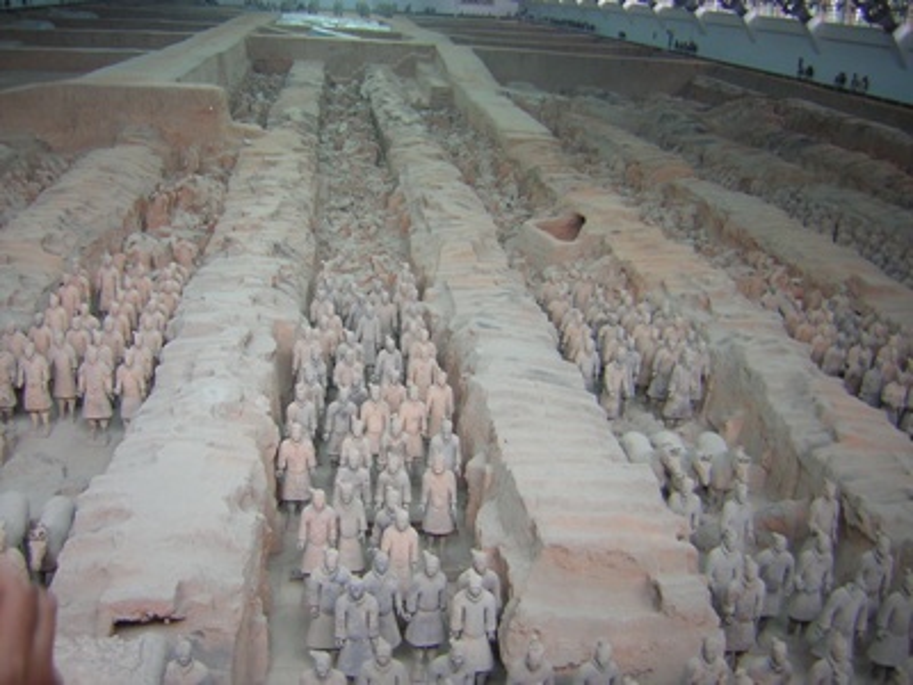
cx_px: 456
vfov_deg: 39.7
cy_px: 342
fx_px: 950
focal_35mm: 36
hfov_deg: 51.4
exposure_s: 1/6.2
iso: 50
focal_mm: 4.7
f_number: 2.6
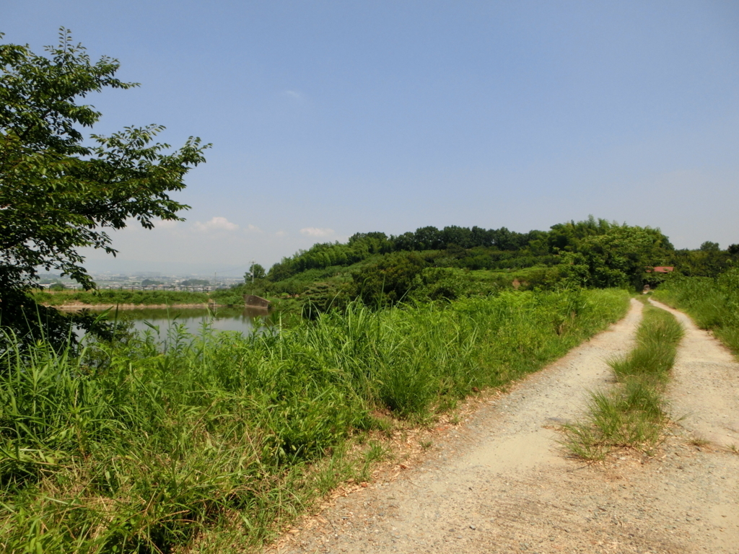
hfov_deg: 71.6
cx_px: 370
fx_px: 512
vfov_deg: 56.8
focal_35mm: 24
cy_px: 277
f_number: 7.9
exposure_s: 1/250
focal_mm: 4.24
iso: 80
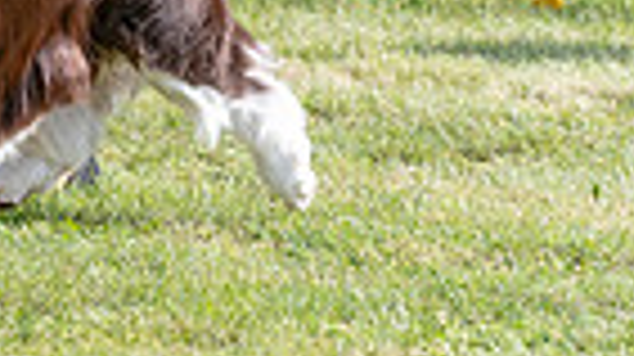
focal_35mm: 631
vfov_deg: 1.9
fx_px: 10598
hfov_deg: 3.4
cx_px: -274
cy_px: -268
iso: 320
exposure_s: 1/1250
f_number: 5.6
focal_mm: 146
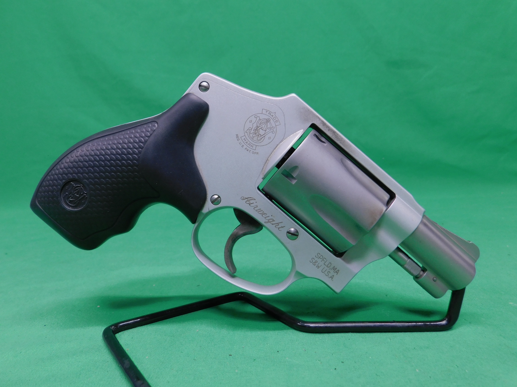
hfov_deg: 73.9
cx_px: 258
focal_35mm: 23
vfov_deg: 58.9
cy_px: 194
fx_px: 344
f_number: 3
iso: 125
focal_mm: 4
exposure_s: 1/40
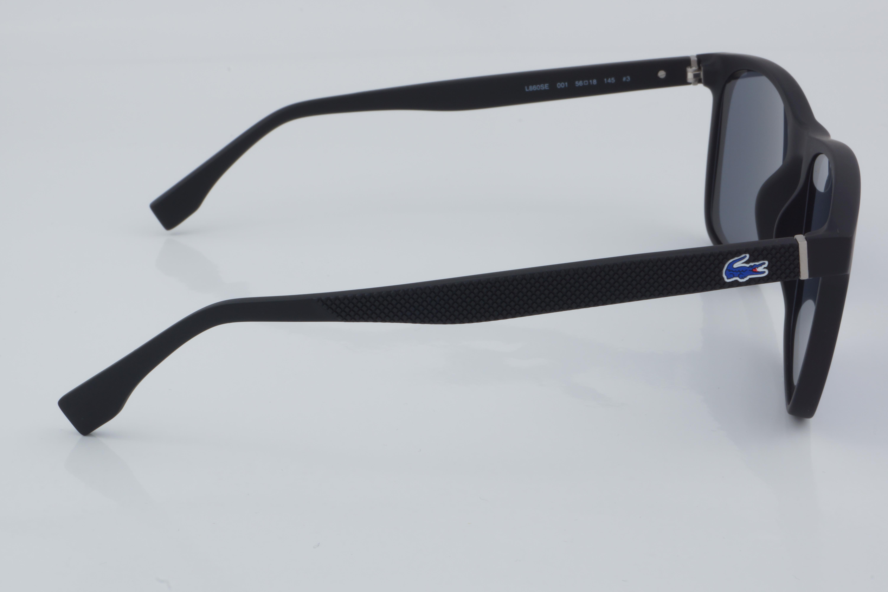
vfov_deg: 18.2
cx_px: 444
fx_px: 1850
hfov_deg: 27.0
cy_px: 296
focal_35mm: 75
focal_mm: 50
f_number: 32
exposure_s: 1/4
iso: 100
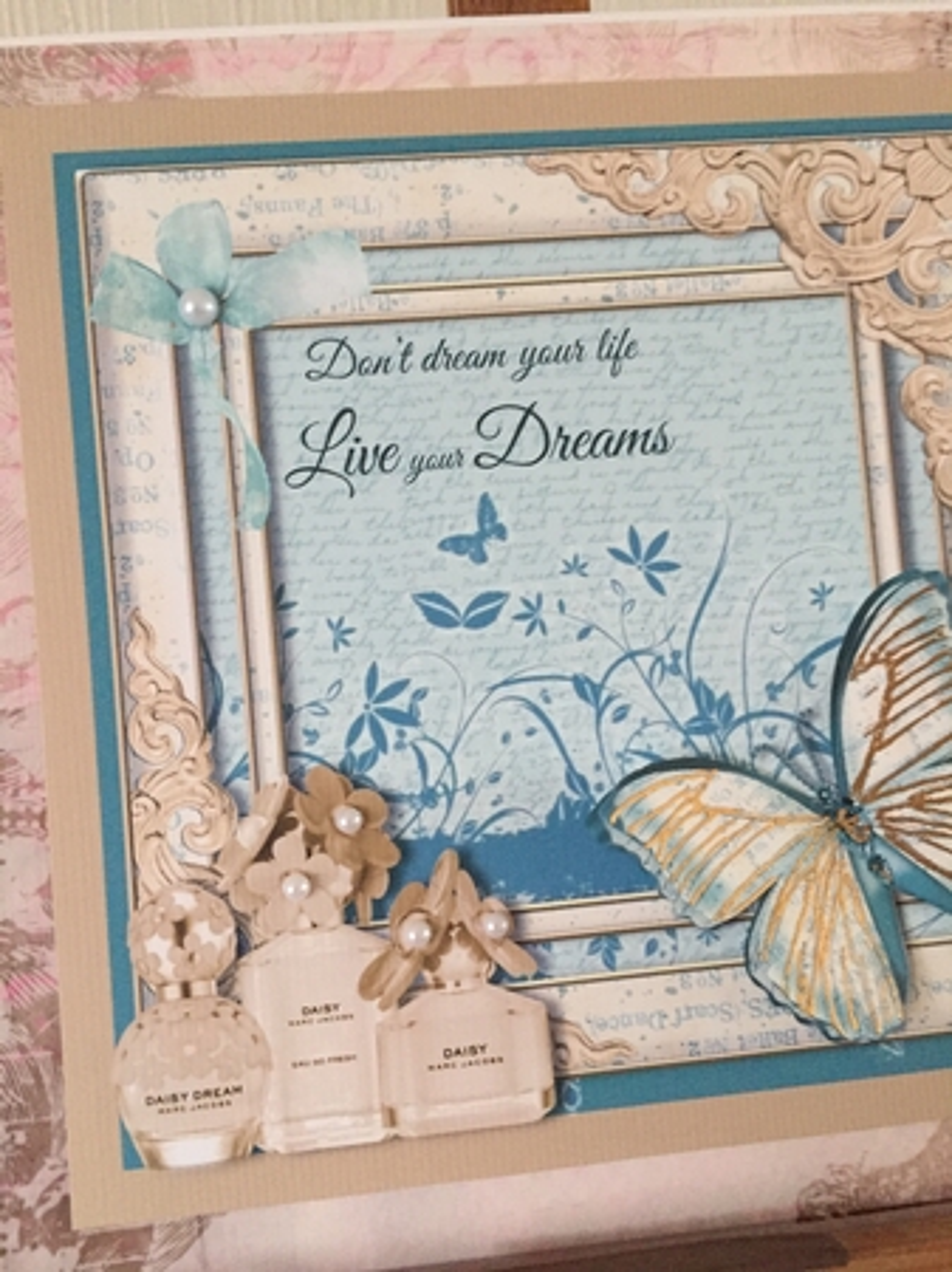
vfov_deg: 61.7
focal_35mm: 29
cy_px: 636
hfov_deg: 48.2
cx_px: 476
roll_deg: +3.2
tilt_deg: -14.5
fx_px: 1064
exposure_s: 1/20
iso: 250
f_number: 2.2
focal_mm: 4.15
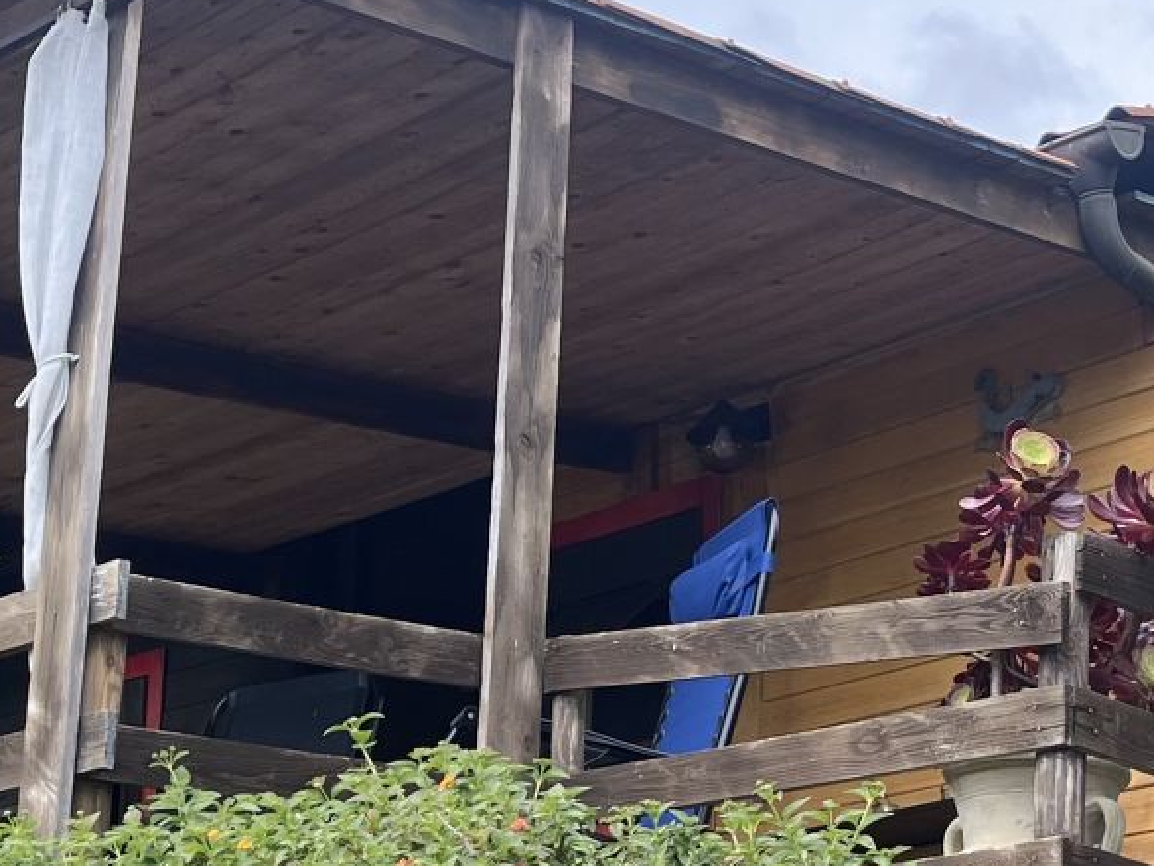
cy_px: 890
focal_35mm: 91
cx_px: 848
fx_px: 3034
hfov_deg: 21.4
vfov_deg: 15.9
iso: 50
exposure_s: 1/1036
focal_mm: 5.1
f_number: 1.6
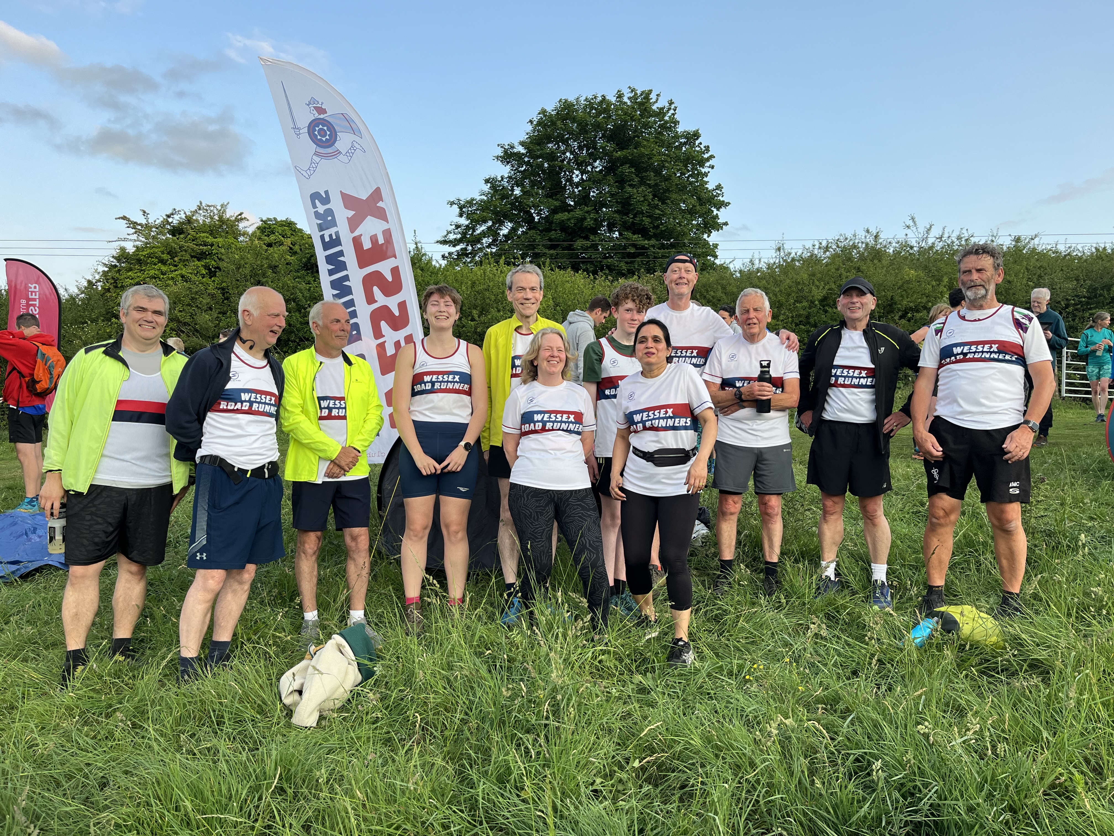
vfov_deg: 53.1
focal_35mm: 26
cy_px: 418
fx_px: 837
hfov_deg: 67.3
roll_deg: -0.6
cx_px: 557
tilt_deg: +0.4
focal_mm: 5.1
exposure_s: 1/432
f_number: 1.6
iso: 50
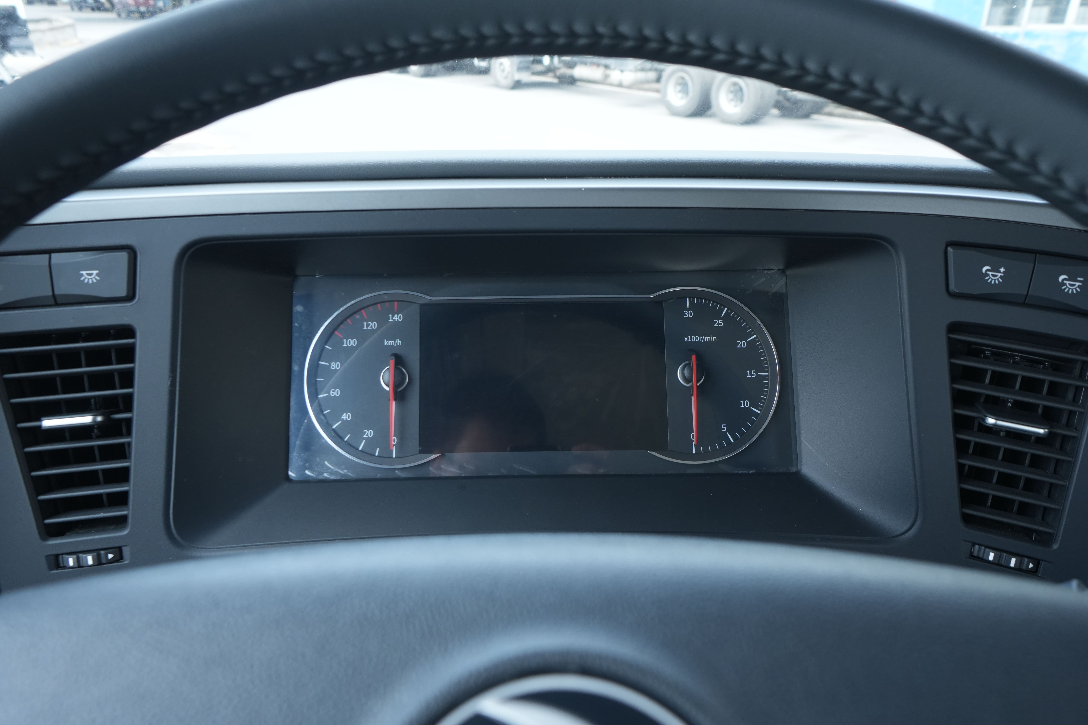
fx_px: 816
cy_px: 362
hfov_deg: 67.4
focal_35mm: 27
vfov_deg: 47.9
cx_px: 544
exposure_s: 1/160
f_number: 5.6
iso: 500
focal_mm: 18
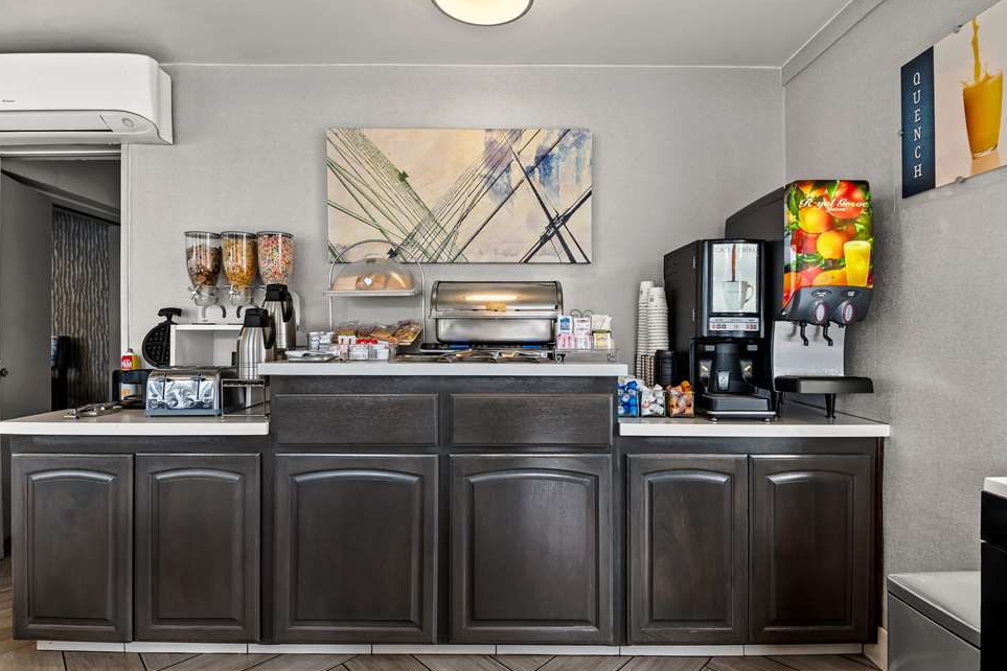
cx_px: 506
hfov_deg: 93.3
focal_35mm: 17
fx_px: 475
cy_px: 346
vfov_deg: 70.4
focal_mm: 16
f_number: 10
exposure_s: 1/4
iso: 250
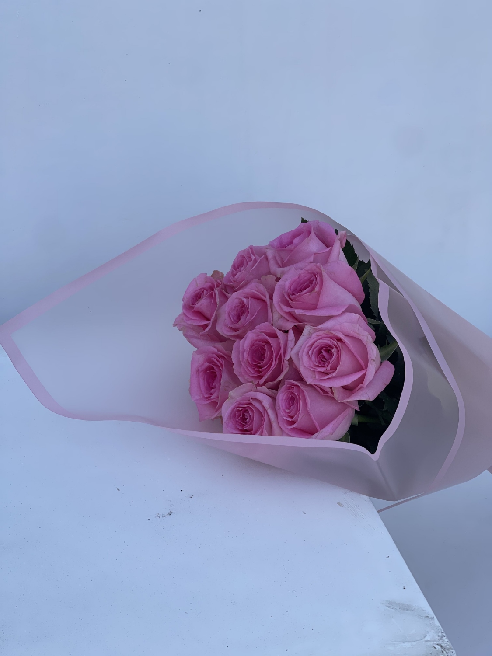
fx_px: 1213
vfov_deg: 30.3
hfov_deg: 22.9
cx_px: 246
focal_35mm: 64
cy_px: 328
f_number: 2.2
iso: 20
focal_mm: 7.5
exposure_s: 1/309
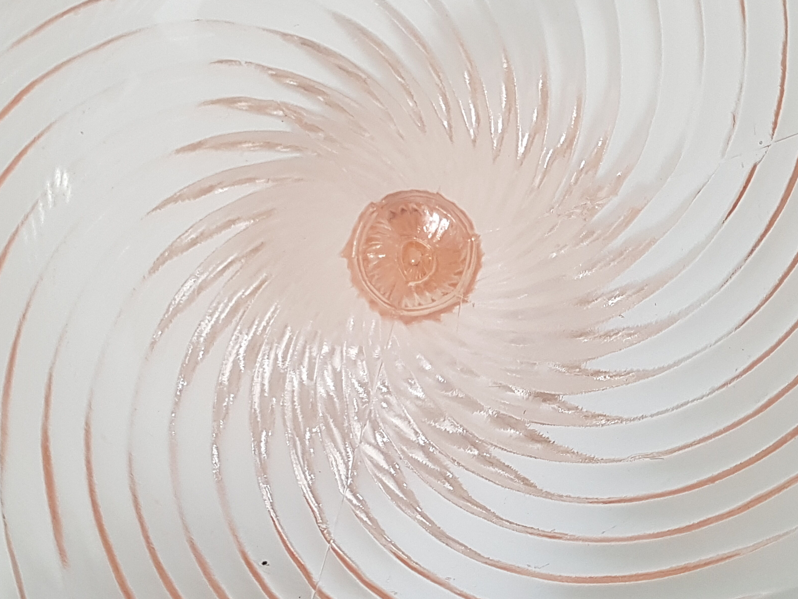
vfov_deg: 42.8
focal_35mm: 33
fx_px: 761
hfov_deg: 55.3
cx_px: 420
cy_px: 245
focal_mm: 4.2
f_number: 1.7
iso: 160
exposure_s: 1/50
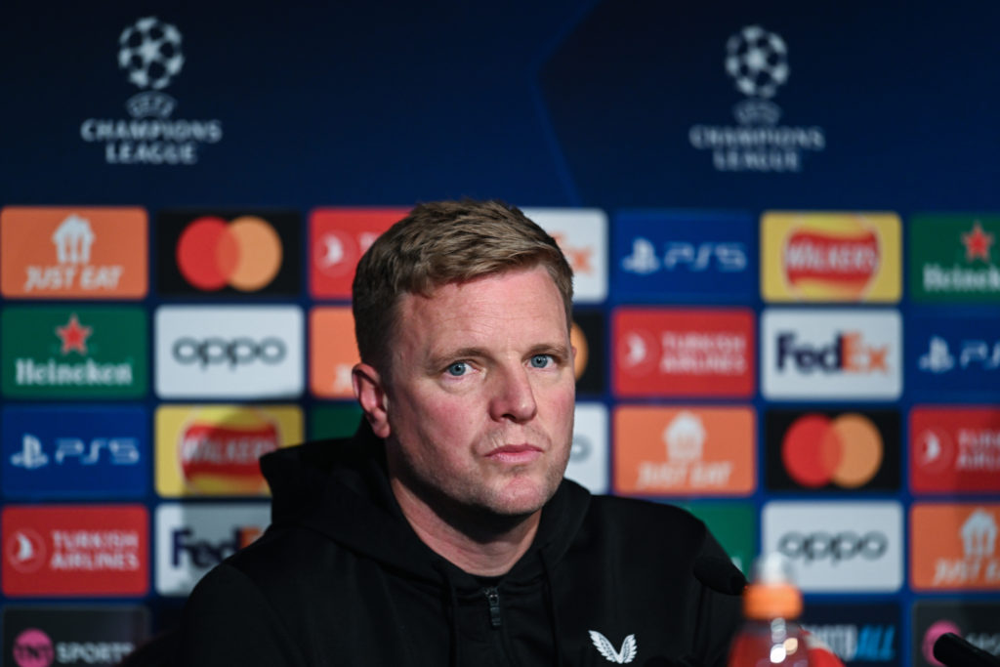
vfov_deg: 3.4
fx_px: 11112
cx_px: 500
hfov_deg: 5.2
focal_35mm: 400
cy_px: 334
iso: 1600
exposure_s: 1/250
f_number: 2.8
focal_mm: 400
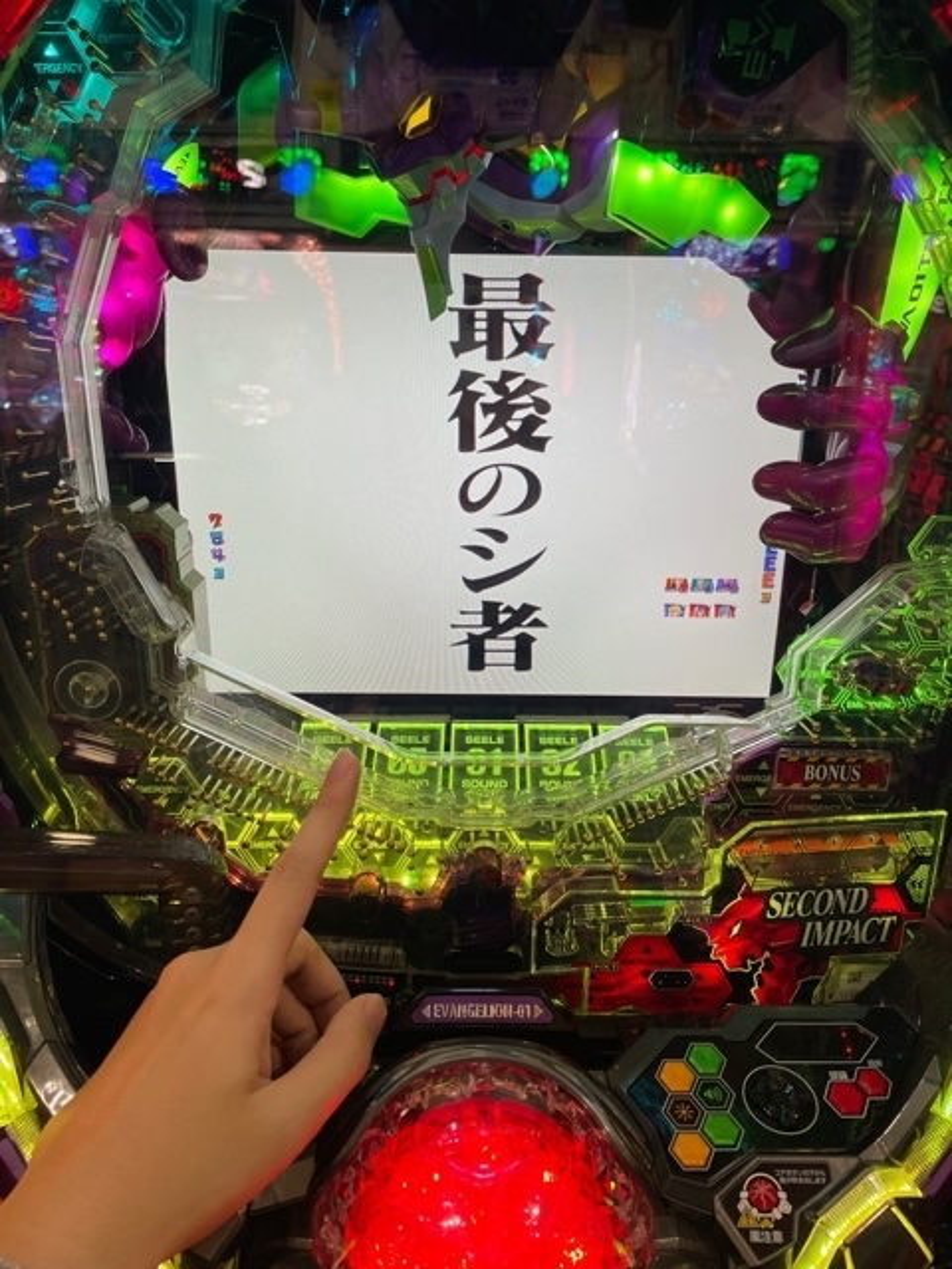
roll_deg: +1.0
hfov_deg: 53.1
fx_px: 953
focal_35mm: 26
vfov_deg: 67.3
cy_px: 634
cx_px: 476
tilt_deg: -16.4
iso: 40
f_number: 1.6
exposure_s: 1/101
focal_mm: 4.2
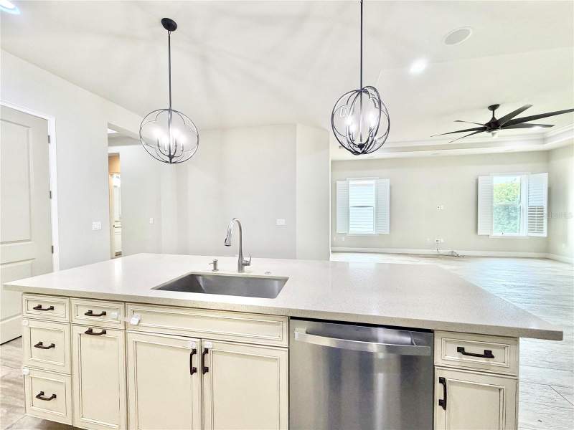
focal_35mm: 14
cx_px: 287
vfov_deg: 85.7
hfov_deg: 102.1
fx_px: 232
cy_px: 215
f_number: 2.2
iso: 200
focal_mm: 2.22
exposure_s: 1/120
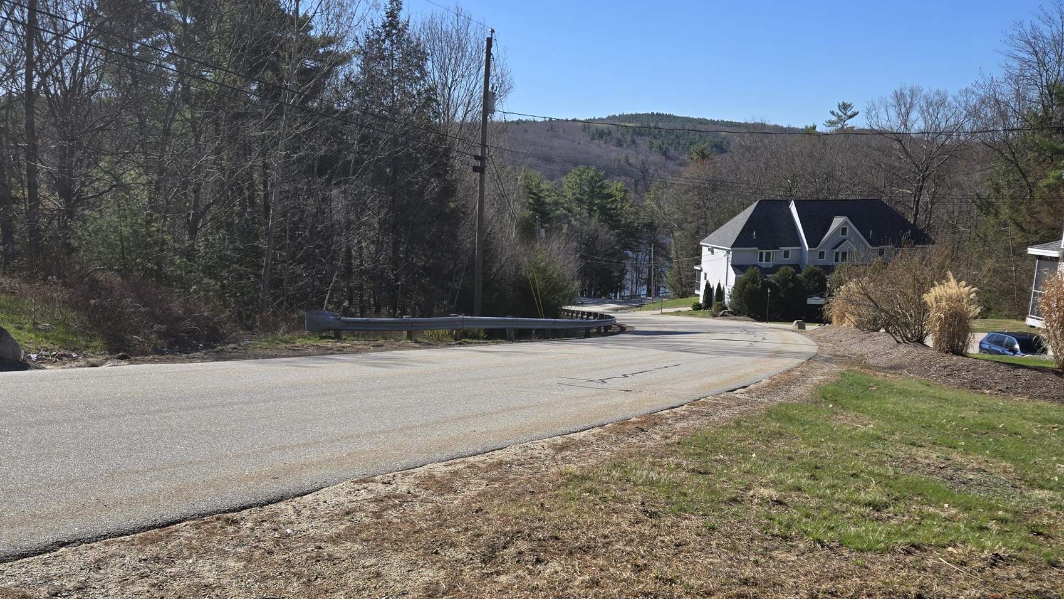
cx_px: 527
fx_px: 959
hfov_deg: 58.0
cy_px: 447
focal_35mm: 34
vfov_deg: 34.0
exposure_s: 1/1915
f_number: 1.8
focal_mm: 5.4
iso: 25
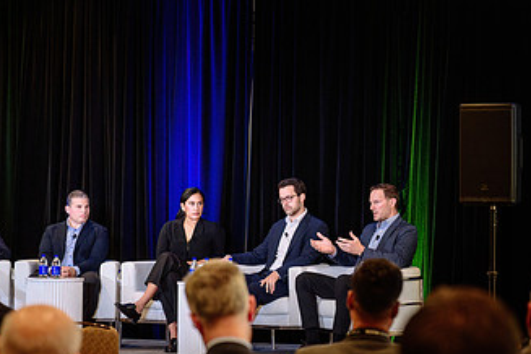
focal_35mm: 124
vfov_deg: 11.1
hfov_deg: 16.5
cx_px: 258
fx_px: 1829
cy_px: 196
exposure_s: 1/200
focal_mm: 70
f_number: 2.8
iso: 1600
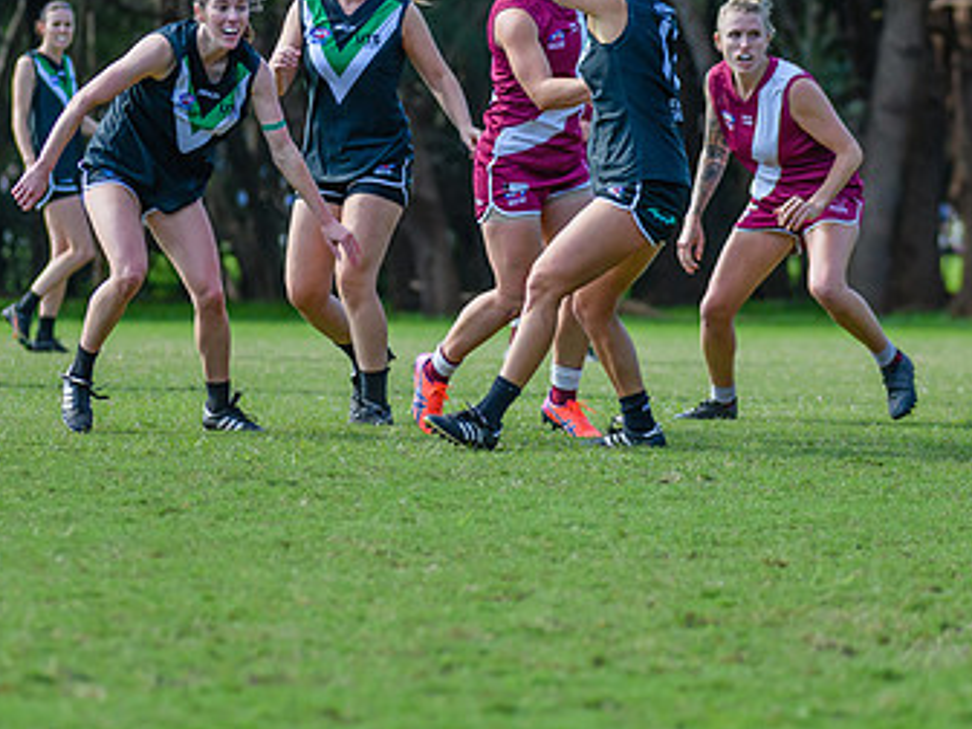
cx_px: 544
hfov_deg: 5.2
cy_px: 264
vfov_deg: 3.9
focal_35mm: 382
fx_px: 10726
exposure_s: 1/1250
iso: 800
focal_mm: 170
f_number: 4.5
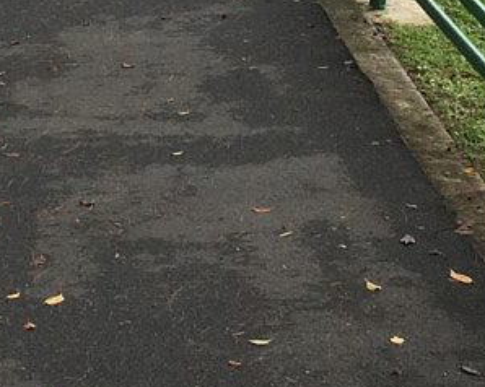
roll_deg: -1.0
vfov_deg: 9.7
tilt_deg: -2.1
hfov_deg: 12.6
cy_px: -293
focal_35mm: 152
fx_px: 2180
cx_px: 49
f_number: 2.2
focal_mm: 4.15
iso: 25
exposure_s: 1/818
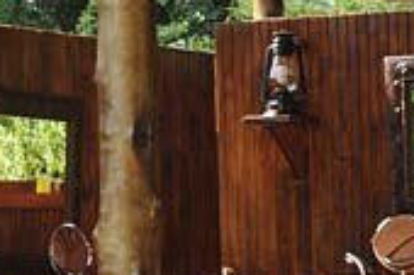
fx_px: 3653
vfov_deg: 4.3
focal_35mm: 318
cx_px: -105
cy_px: 52
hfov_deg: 6.4
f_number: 8
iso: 200
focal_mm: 60
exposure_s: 1/50
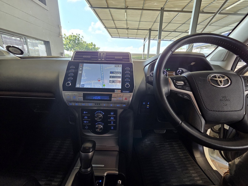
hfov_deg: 106.2
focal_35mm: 13
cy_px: 93
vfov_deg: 89.9
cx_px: 124
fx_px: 93
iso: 200
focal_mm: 2.2
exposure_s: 1/100
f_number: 2.2
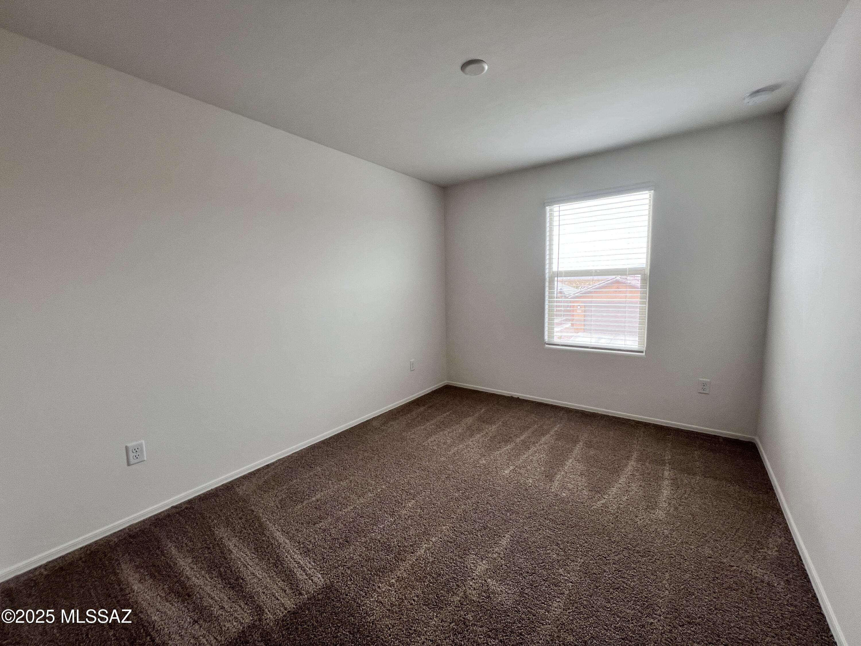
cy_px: 323
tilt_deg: -6.5
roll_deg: +1.2
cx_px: 430
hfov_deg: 106.2
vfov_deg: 89.9
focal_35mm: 13
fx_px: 323
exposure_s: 1/120
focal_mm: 1.57
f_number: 1.8
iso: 50
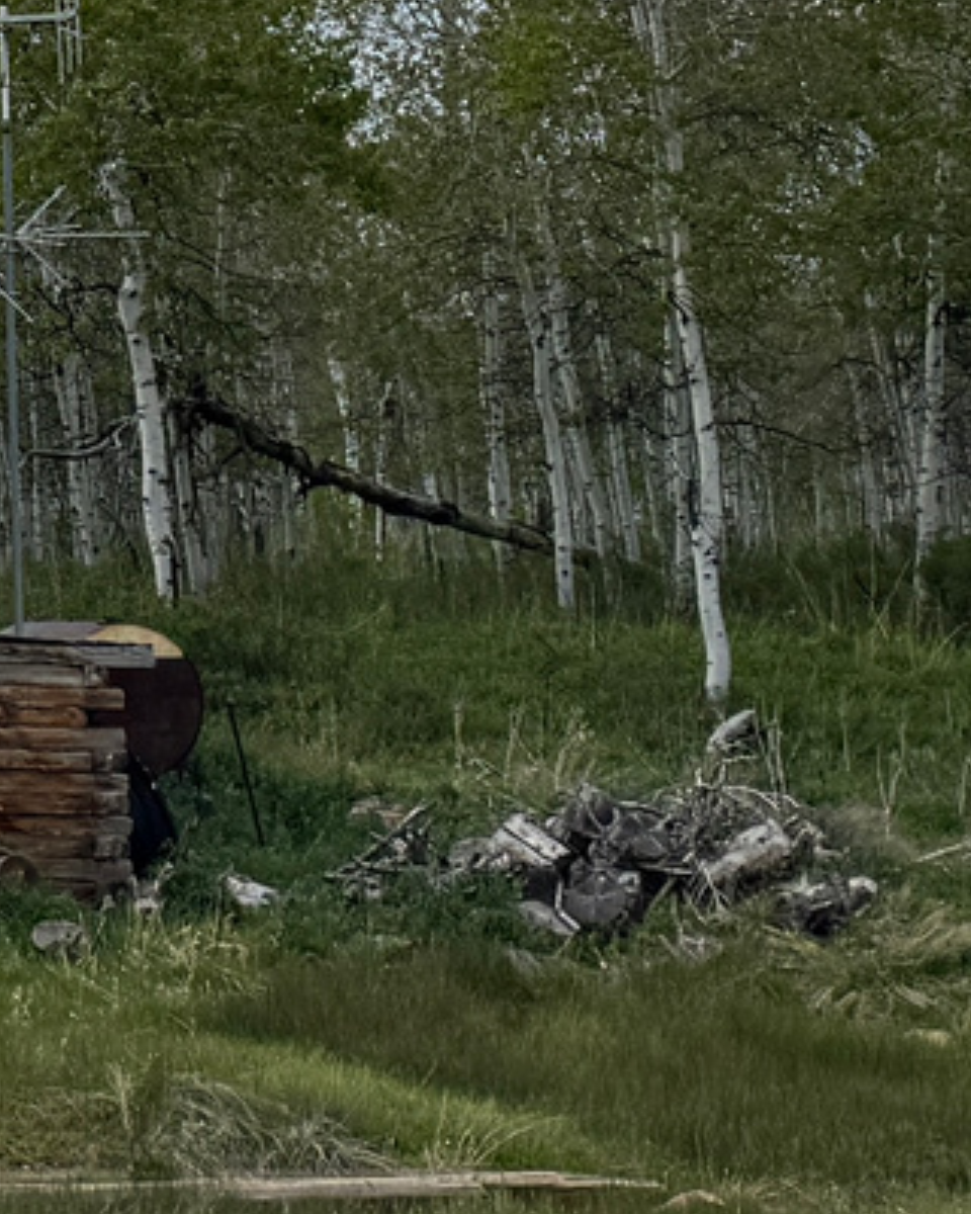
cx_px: -1020
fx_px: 4311
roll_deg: -0.2
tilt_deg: +8.7
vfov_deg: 15.9
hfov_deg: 11.5
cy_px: 252
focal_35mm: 120
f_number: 1.78
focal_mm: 6.76
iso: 80
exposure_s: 1/10417
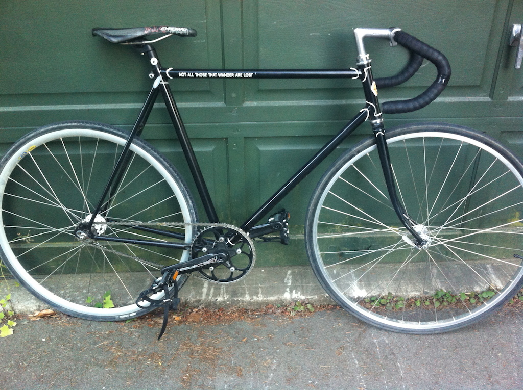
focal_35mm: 35
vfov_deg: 40.6
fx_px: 528
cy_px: 195
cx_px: 262
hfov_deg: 52.7
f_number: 2.8
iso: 160
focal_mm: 3.85
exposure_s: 1/15
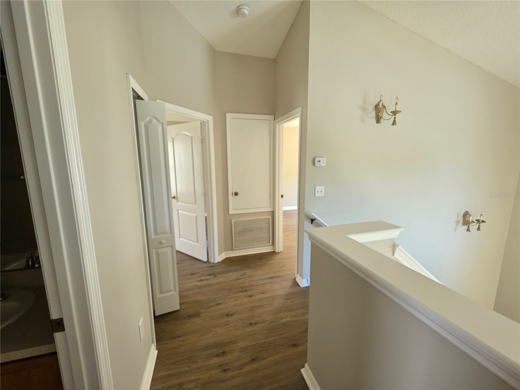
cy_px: 195
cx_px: 260
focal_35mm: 13
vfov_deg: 89.9
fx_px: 195
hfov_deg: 106.2
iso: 250
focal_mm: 2.2
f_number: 1.9
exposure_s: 1/60
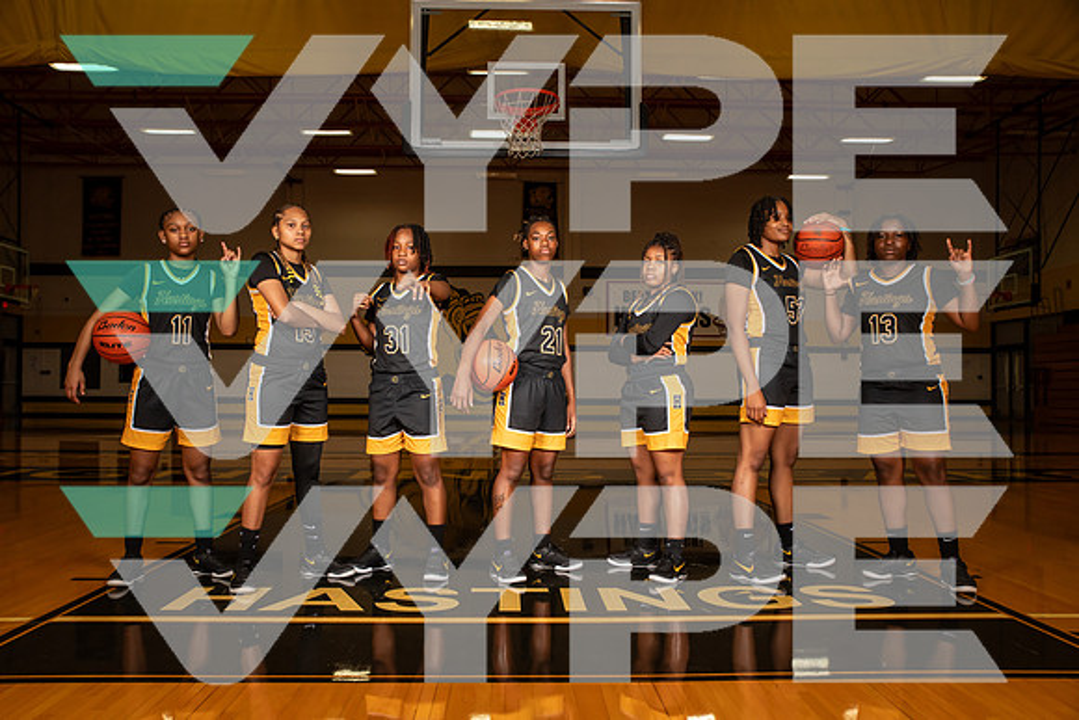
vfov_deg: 41.1
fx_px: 959
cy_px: 360
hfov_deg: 58.7
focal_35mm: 32
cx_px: 540
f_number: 7.1
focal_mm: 32
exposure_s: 1/400
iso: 640
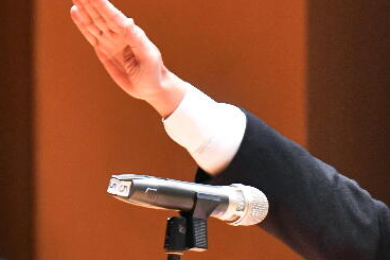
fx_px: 4515
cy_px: 316
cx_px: 343
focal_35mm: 417
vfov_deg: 3.3
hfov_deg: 4.9
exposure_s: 1/125
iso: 4000
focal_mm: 120
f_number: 5.6
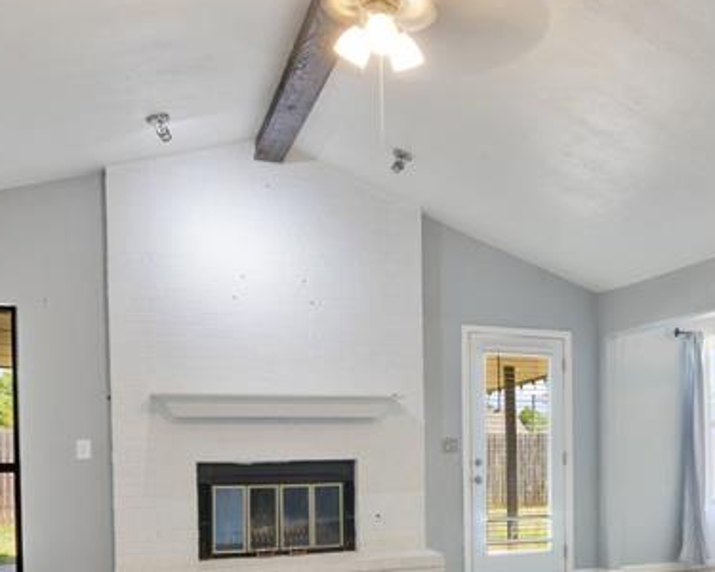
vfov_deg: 34.2
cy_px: 475
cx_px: 674
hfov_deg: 39.6
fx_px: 895
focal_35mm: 42
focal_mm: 11
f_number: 8
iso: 100
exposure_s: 1.3
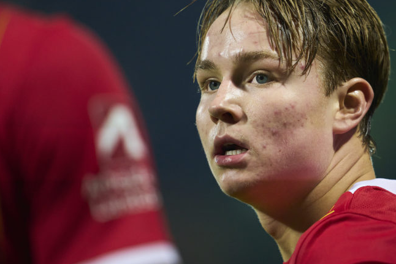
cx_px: 283
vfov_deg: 2.2
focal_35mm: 634
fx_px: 6975
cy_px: 89
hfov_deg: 3.3
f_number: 2.8
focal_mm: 400
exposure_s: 1/2000
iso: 4000
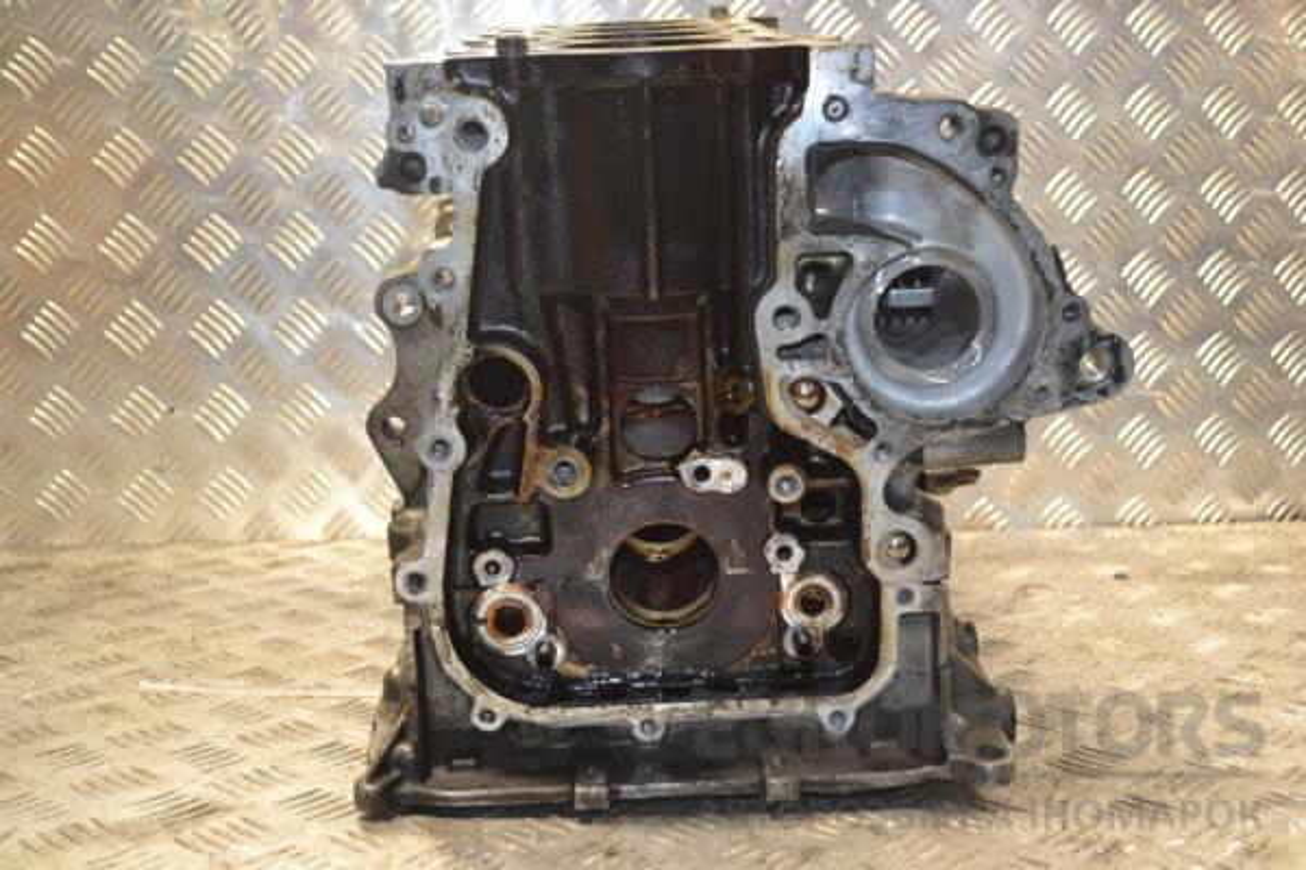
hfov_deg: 46.4
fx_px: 1524
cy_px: 435
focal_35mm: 42
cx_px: 653
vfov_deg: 31.9
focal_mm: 28
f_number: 4.5
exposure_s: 1/60
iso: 640
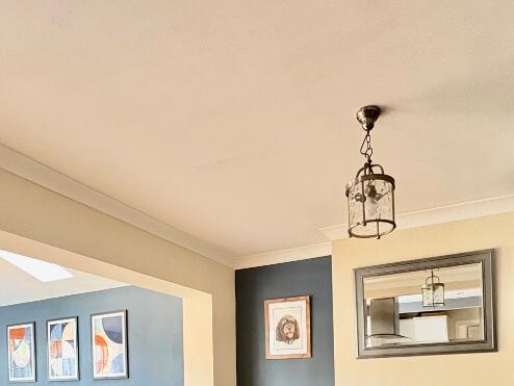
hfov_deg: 61.4
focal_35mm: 29
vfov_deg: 42.2
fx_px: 431
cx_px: 291
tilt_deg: +1.0
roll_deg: +1.7
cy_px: 381
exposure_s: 1/50
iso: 640
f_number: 2.2
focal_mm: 2.22
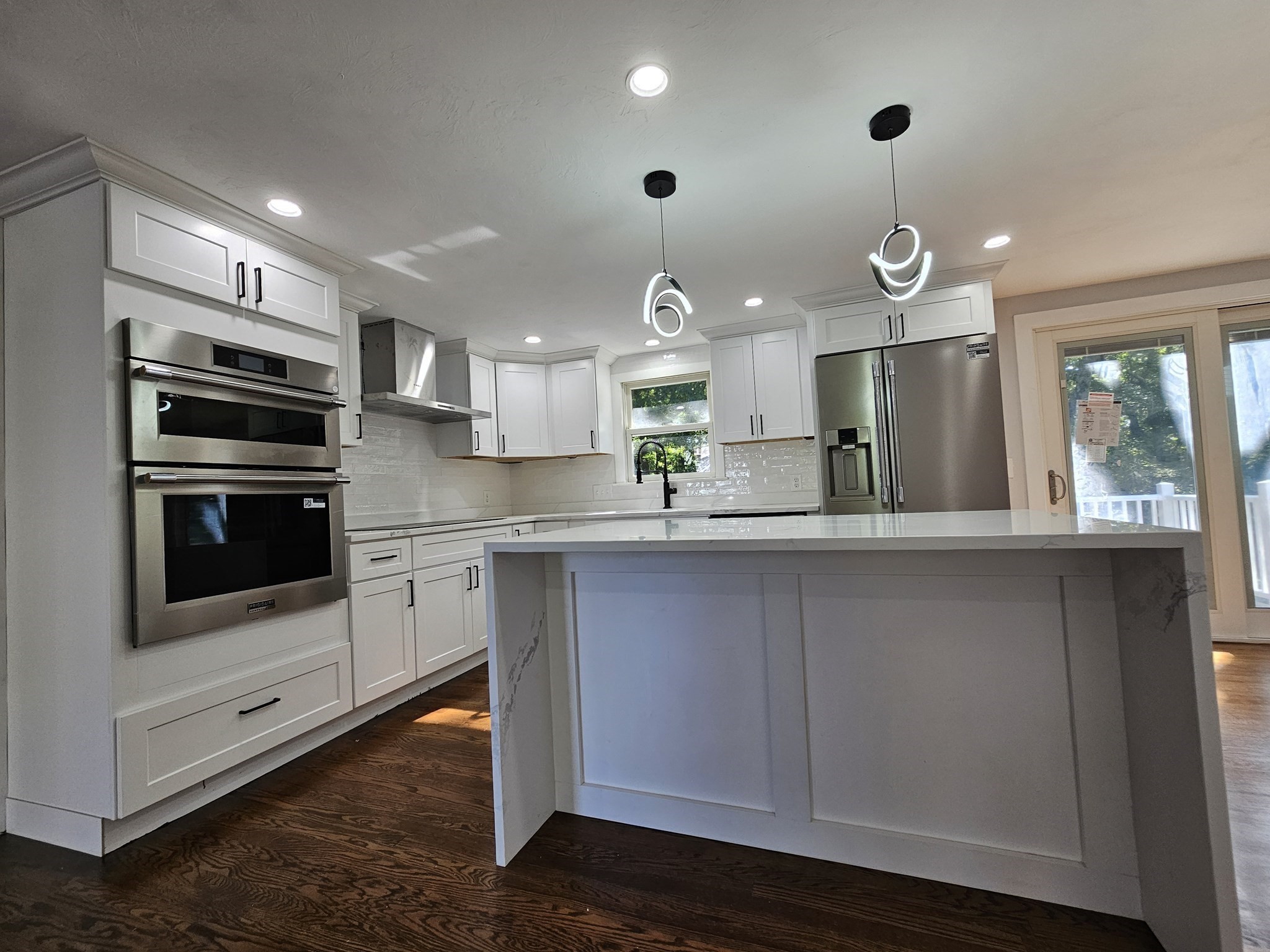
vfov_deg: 89.9
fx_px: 477
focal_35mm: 13
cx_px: 635
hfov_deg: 106.2
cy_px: 476
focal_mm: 2.2
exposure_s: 1/120
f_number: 2.2
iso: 80
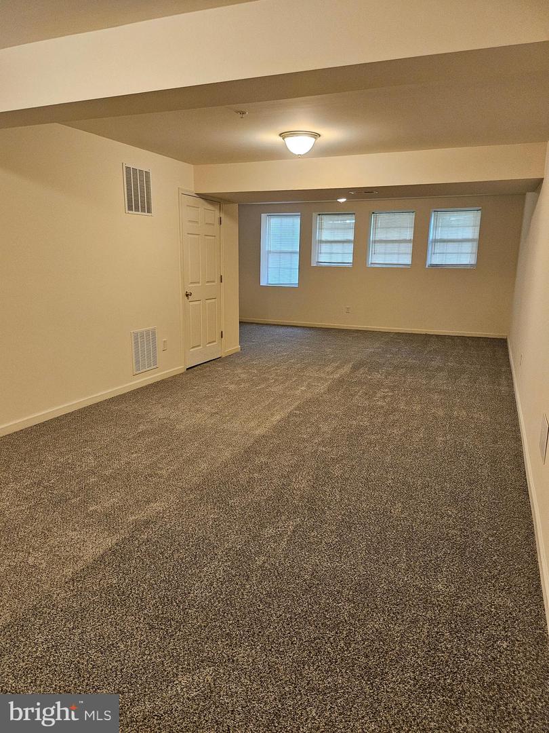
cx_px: 274
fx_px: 508
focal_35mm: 24
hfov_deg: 56.8
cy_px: 366
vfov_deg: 71.6
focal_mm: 5
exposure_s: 1/120
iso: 500
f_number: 1.8
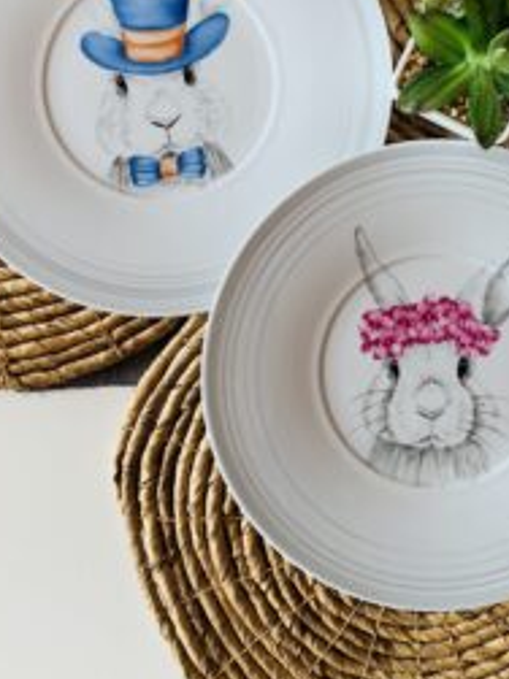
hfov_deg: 36.7
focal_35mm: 39
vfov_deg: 46.8
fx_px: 765
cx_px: 303
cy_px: 203
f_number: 1.8
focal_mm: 4.25
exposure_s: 1/84
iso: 100
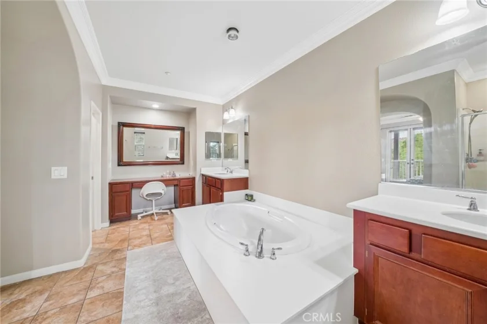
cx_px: 244
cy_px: 162
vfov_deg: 90.0
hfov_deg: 112.6
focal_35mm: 12
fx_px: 162
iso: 400
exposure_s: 1/10
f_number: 9
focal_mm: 12
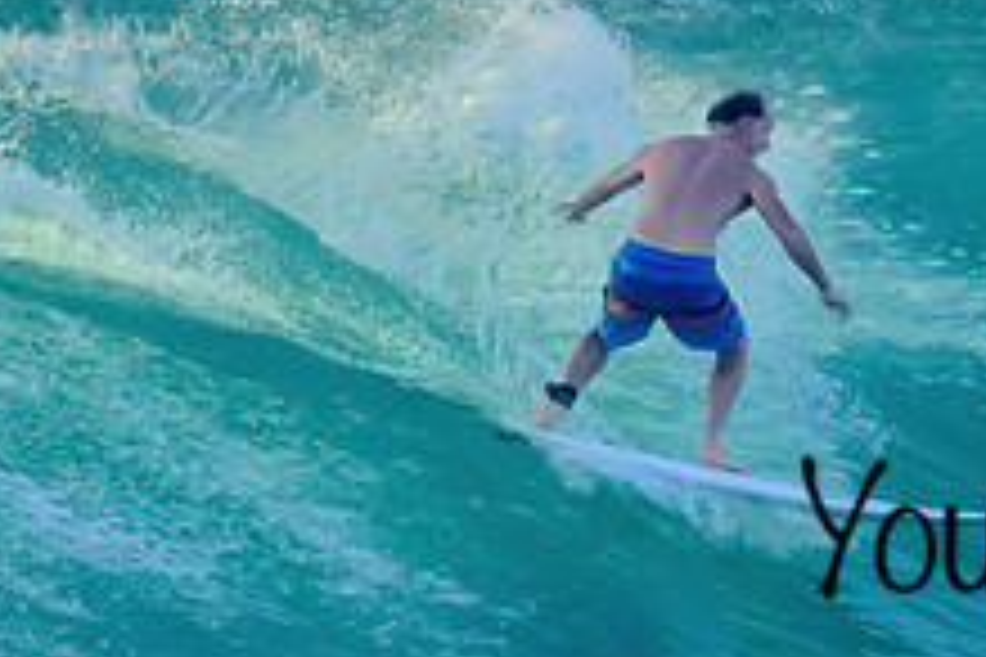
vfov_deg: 0.7
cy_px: 187
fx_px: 55212
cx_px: 884
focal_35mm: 2016
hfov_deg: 1.0
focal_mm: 560
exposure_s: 1/1600
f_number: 11
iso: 1800
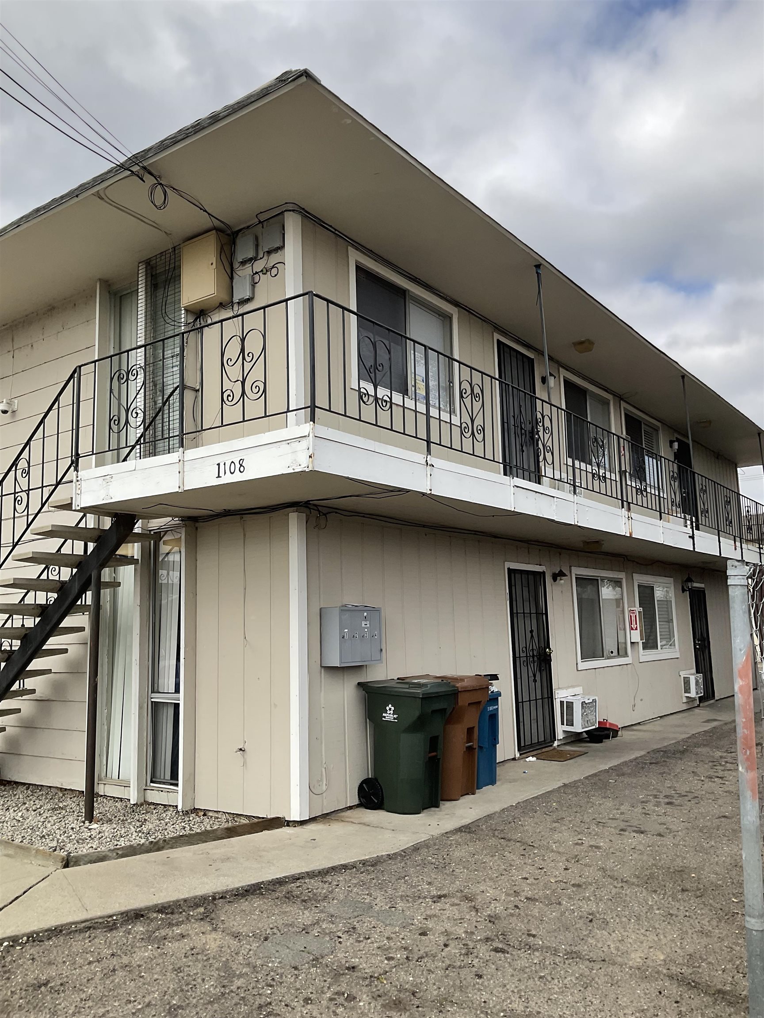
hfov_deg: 48.2
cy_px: 509
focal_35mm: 29
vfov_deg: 61.7
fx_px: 853
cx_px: 382
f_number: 1.8
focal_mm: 3
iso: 16
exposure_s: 1/1279
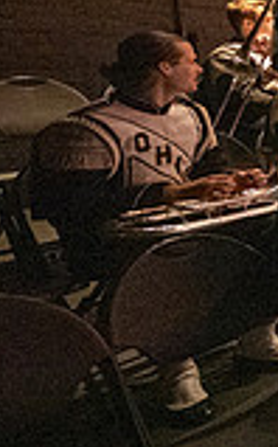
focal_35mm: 52
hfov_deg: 12.7
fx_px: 632
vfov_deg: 37.5
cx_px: 769
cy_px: 89
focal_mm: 14
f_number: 4
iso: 10000
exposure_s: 1/500
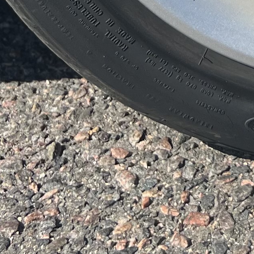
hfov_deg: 11.2
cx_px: 427
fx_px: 1220
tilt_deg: -13.8
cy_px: -337
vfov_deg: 10.4
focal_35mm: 147
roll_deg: -0.7
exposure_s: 1/2353
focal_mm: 5.7
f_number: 1.5
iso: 50
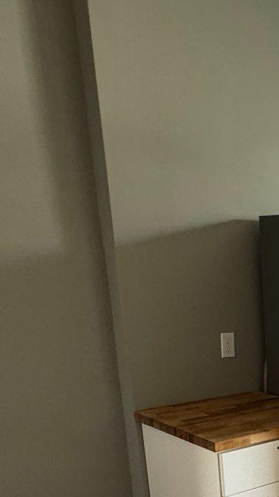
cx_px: 382
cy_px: 466
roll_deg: -1.3
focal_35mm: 46
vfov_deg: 40.5
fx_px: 605
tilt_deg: -19.0
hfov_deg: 22.6
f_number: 2.2
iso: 320
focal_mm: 2.22
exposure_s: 1/73
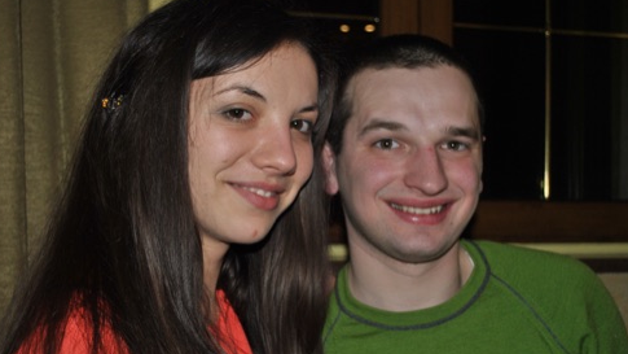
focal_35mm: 54
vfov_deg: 22.2
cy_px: 211
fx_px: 899
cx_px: 299
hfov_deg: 38.5
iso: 200
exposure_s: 1/60
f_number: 4.8
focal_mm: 32
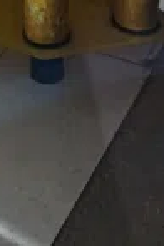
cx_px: -15
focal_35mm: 65
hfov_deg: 20.0
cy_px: -87
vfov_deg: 25.8
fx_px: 444
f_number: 1.7
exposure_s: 1/24
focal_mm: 5.25
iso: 6290
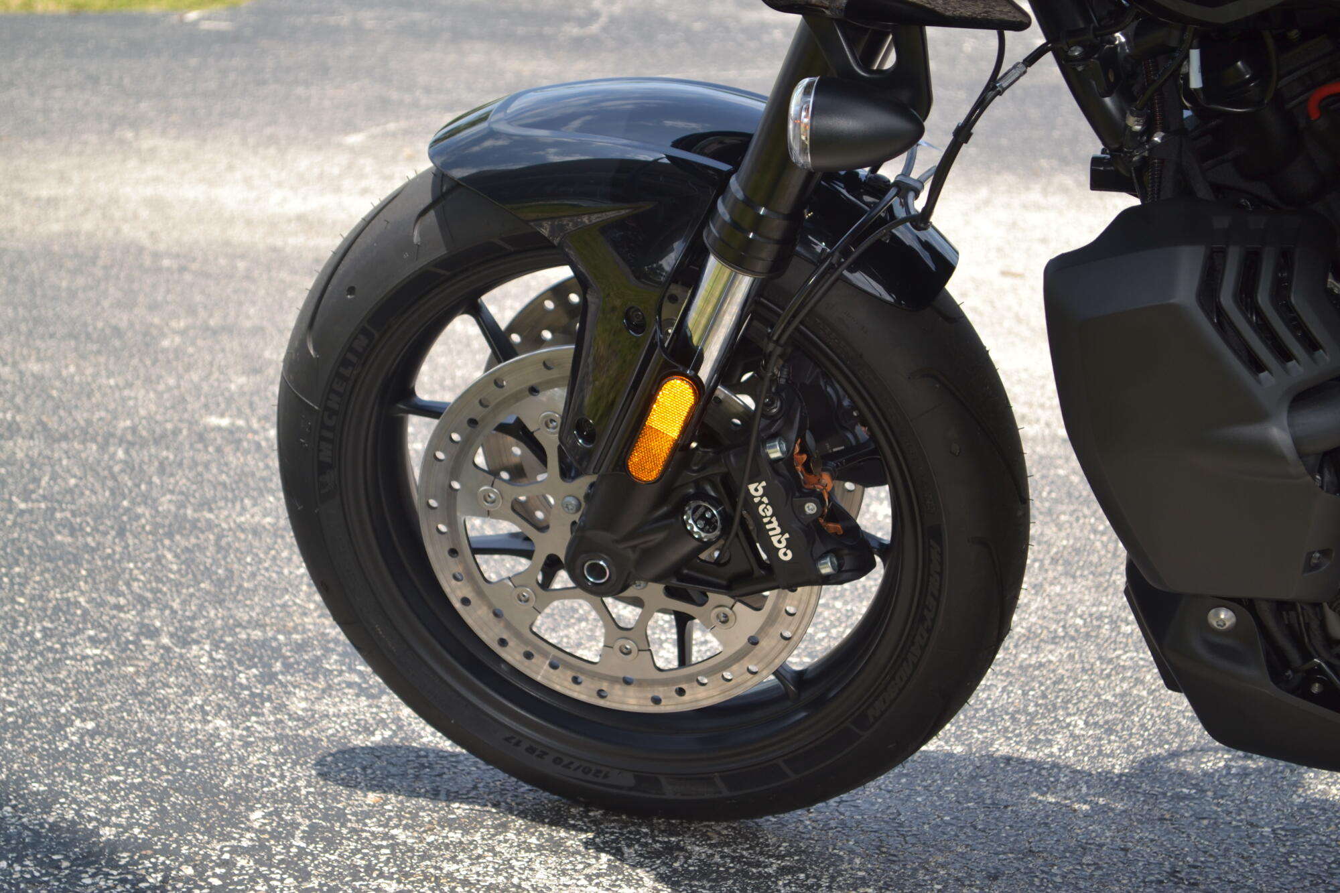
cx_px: 670
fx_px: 3070
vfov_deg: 16.6
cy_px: 446
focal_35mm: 82
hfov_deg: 24.6
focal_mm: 55
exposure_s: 1/200
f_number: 5.6
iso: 100
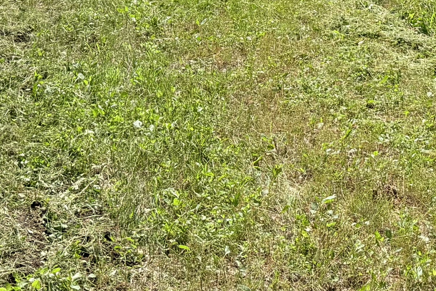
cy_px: -243
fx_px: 1126
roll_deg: -0.5
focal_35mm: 93
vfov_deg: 13.2
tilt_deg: +0.6
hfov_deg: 21.9
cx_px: 170
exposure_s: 1/6711
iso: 100
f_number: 1.78
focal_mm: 6.76
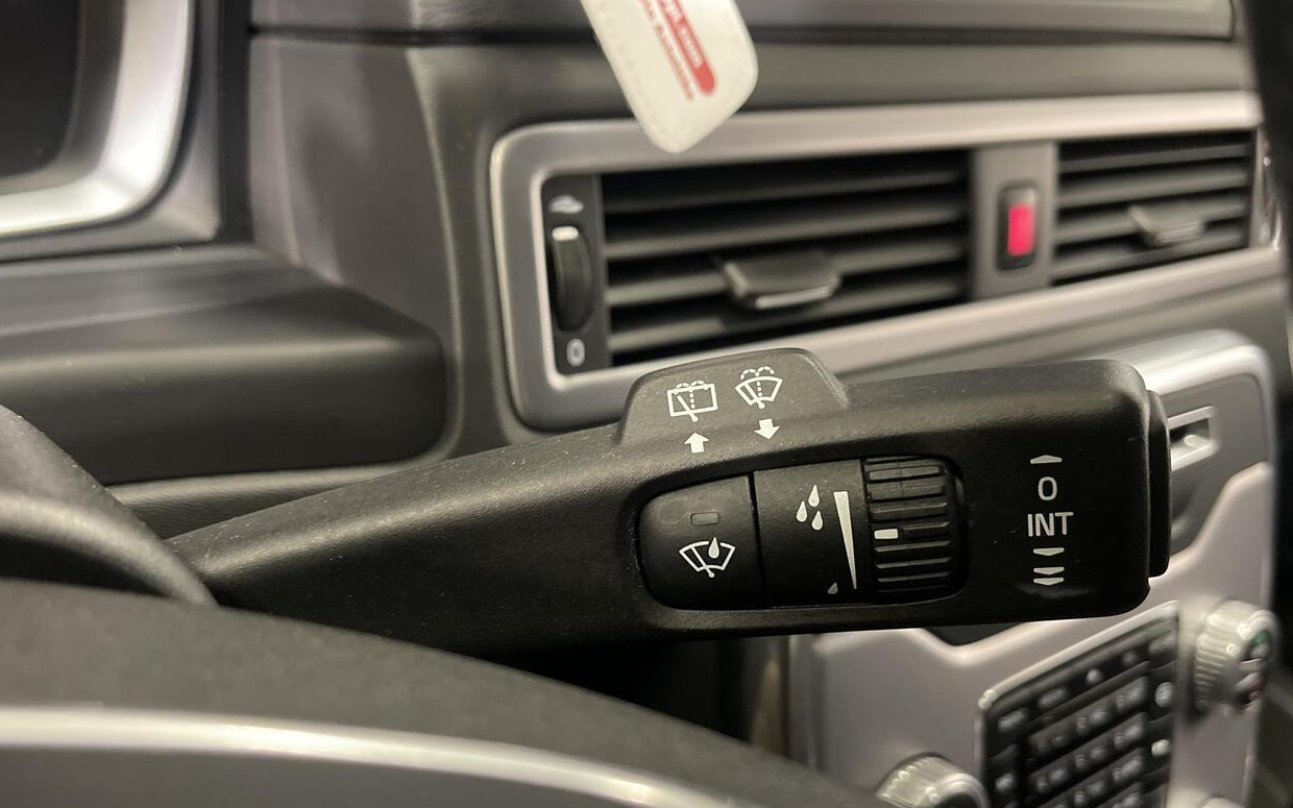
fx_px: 1128
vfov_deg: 39.3
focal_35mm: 32
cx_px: 621
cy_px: 482
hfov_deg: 59.6
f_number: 1.6
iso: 640
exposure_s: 1/33
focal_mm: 5.1
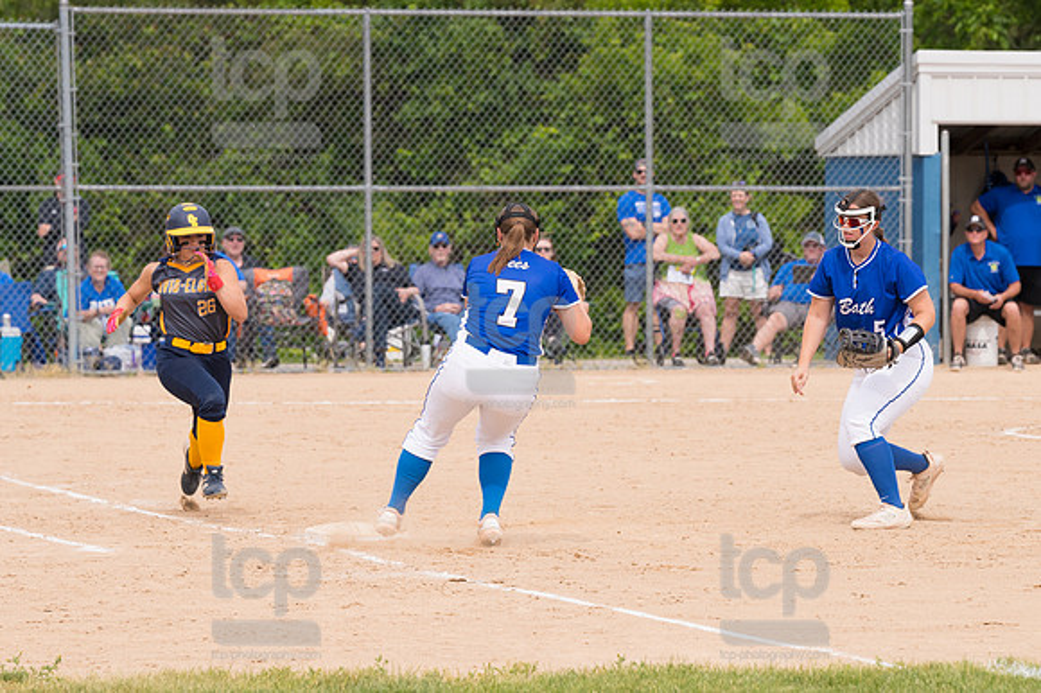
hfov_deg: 8.9
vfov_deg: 5.9
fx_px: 6705
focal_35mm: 232
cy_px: 346
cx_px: 520
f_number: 5.6
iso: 320
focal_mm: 155
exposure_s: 1/1600
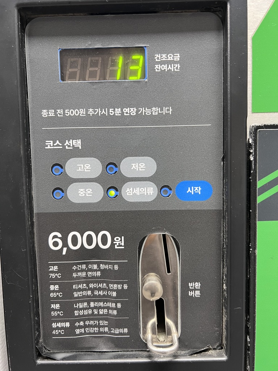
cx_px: 139
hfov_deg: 53.1
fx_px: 278
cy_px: 186
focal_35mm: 26
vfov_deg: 67.3
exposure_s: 1/58
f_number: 1.5
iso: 200
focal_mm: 5.7
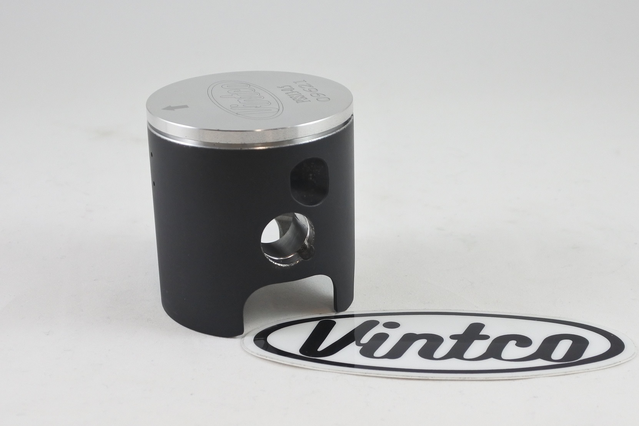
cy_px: 213
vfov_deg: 35.9
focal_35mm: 37
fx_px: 657
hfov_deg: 51.9
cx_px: 320
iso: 400
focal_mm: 14
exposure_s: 1/160
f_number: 4
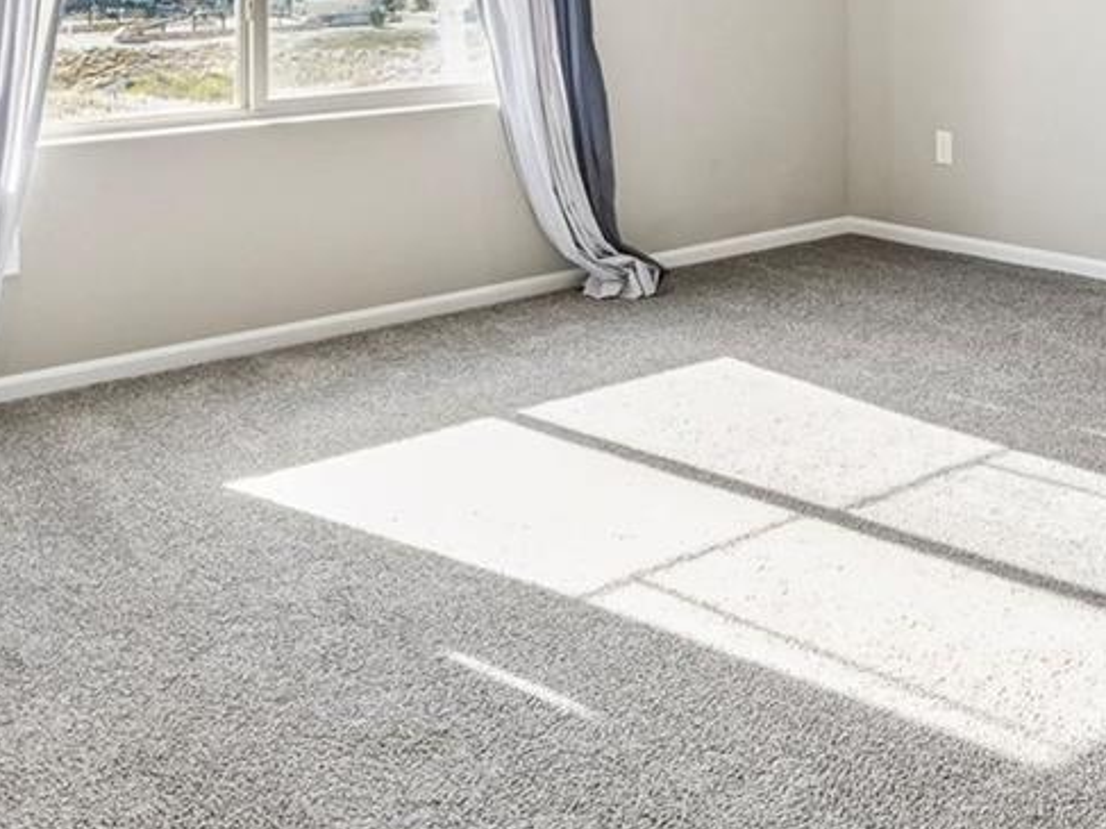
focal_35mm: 48
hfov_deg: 37.9
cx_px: 918
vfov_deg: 27.8
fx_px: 1533
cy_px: -68
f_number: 8
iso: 800
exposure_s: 1/8
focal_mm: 10
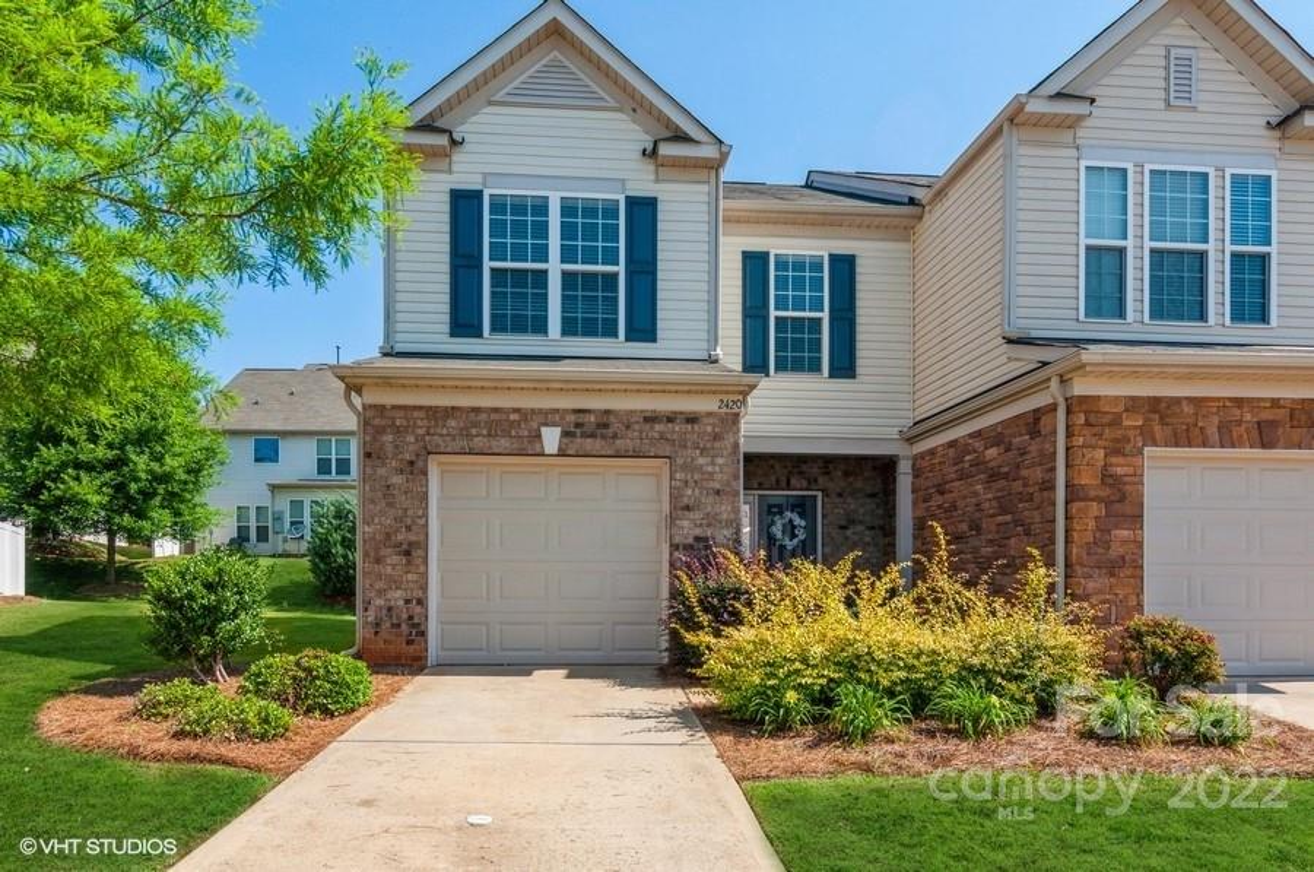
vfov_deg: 56.0
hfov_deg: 77.4
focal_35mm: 22
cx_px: 657
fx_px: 820
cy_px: 436
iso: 200
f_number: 8
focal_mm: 15
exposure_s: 1/800
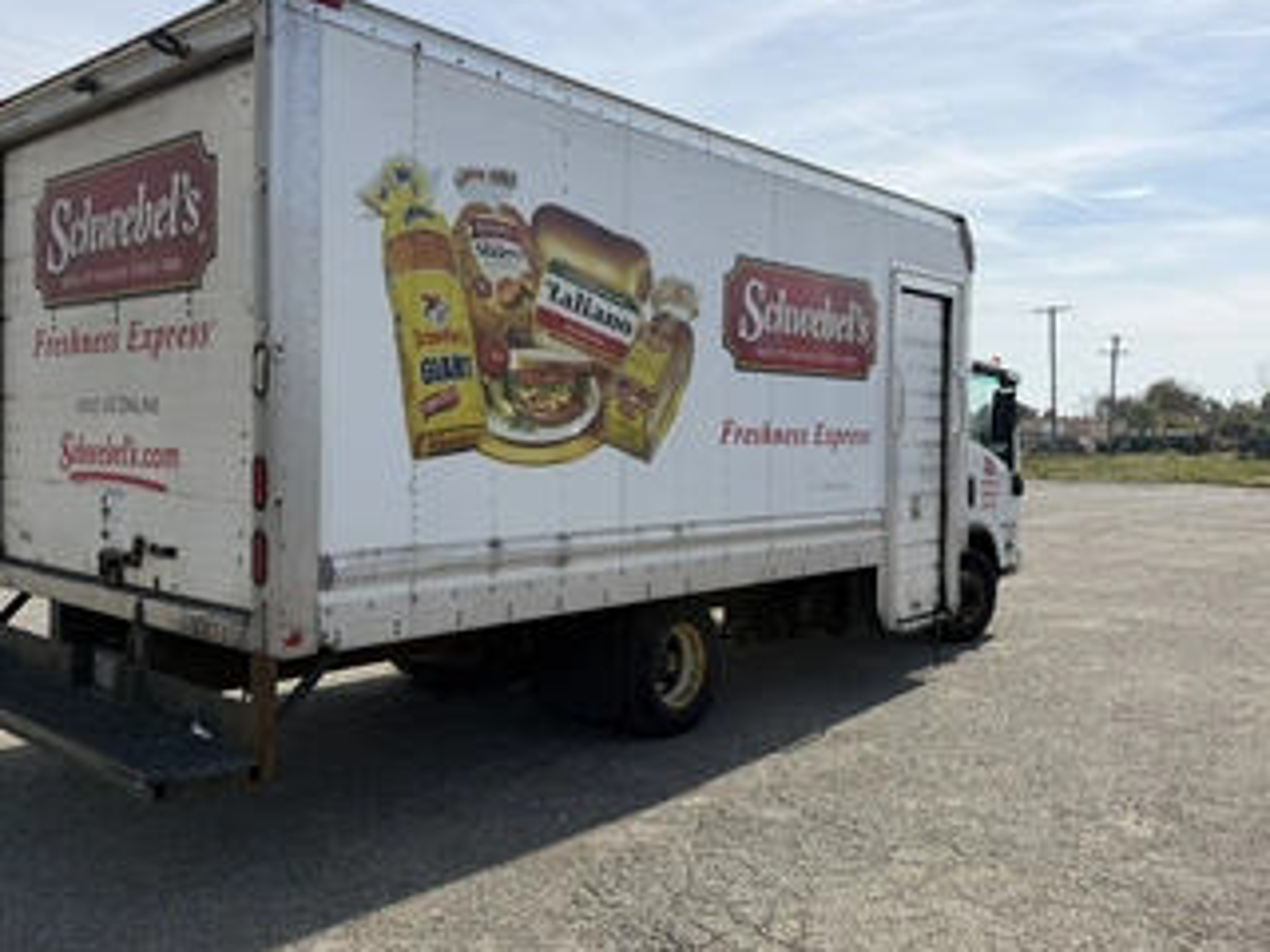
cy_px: 472
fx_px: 1101
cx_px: 572
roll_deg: -1.1
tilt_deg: +0.0
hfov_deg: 59.8
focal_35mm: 30
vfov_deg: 46.8
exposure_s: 1/5714
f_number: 1.78
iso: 80
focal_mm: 6.76
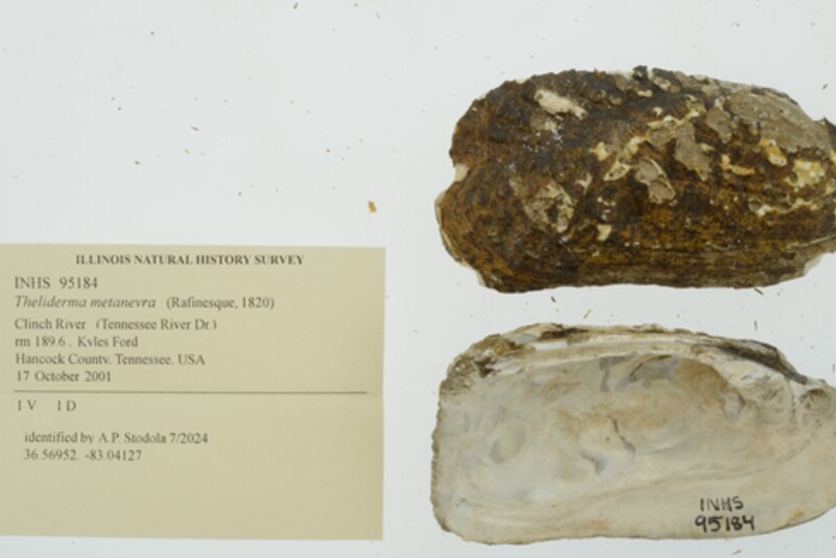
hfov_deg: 22.9
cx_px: 441
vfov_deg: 15.4
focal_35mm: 89
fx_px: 2067
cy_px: 253
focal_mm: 60
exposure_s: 1/10
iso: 100
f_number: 32
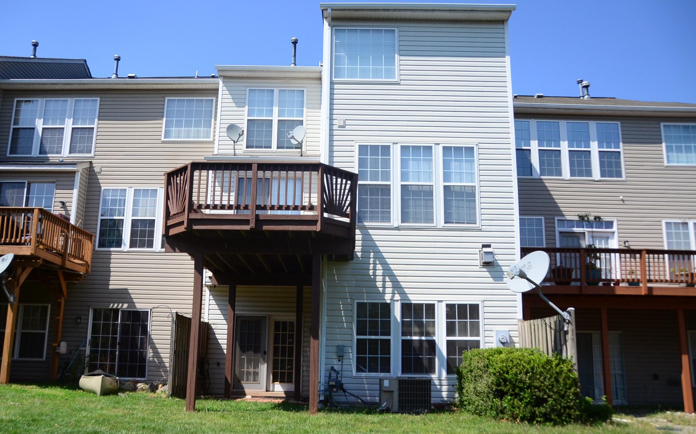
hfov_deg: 59.6
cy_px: 223
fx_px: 607
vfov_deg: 39.4
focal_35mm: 32
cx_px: 335
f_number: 3.5
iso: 800
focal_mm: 20
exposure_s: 1/8000
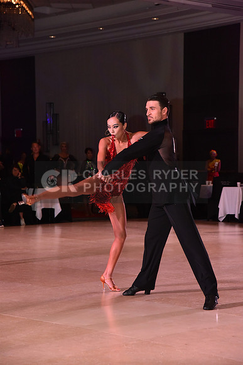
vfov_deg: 23.6
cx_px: 122
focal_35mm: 86
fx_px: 870
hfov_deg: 15.9
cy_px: 182
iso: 2500
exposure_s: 1/320
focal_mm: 86
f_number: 6.3
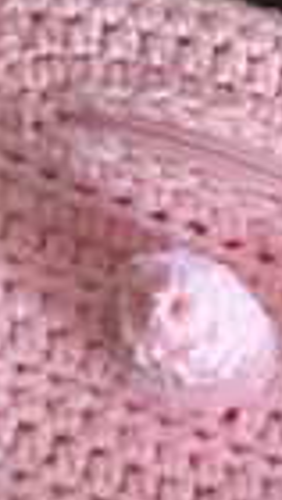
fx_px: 1910
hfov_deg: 8.3
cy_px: 7
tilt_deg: -54.7
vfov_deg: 14.7
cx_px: 361
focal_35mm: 144
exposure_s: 1/8
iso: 100
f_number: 2.2
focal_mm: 4.15
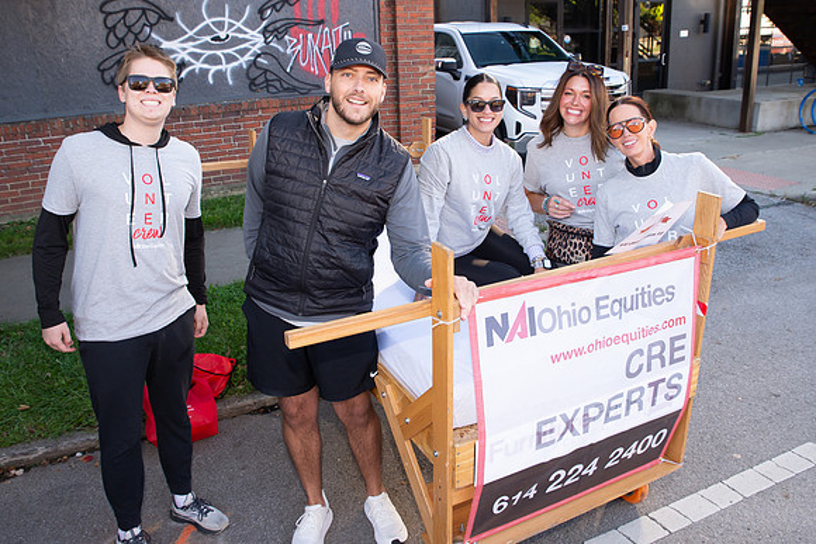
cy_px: 248
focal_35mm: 29
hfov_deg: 63.2
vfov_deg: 44.6
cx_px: 416
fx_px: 663
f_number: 5.6
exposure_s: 1/200
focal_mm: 24
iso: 640
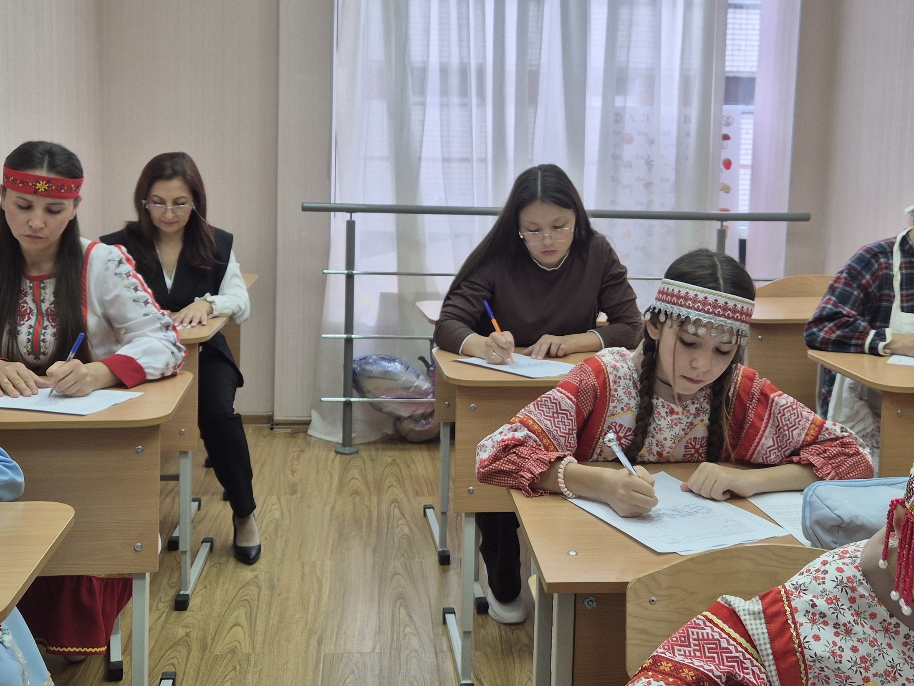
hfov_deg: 44.8
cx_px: 493
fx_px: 1109
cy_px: 230
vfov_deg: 34.1
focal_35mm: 42
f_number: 1.8
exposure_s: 1/100
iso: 40
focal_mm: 5.4
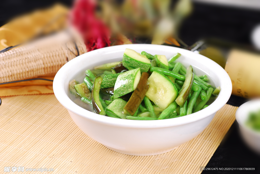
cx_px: 130
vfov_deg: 15.2
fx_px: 651
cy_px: 87
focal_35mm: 90
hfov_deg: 22.6
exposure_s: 1/100
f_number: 5.6
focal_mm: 60
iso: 100
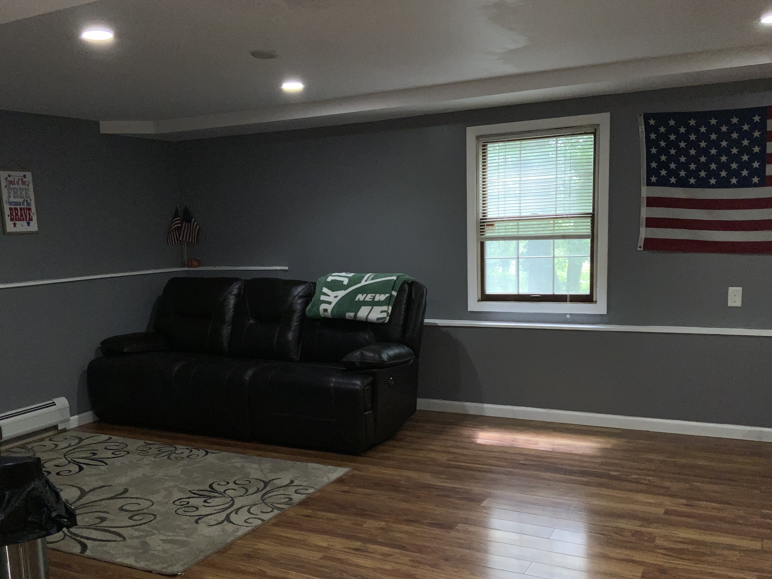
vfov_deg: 40.5
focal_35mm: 35
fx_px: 781
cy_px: 344
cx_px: 339
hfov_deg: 52.5
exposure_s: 1/40
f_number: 1.8
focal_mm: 3
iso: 50
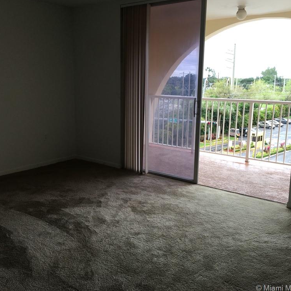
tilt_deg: -11.4
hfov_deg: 47.2
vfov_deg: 47.2
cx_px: 140
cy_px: 145
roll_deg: -0.8
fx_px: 333
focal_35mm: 35
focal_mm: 4.15
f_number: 2.2
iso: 25
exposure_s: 1/120
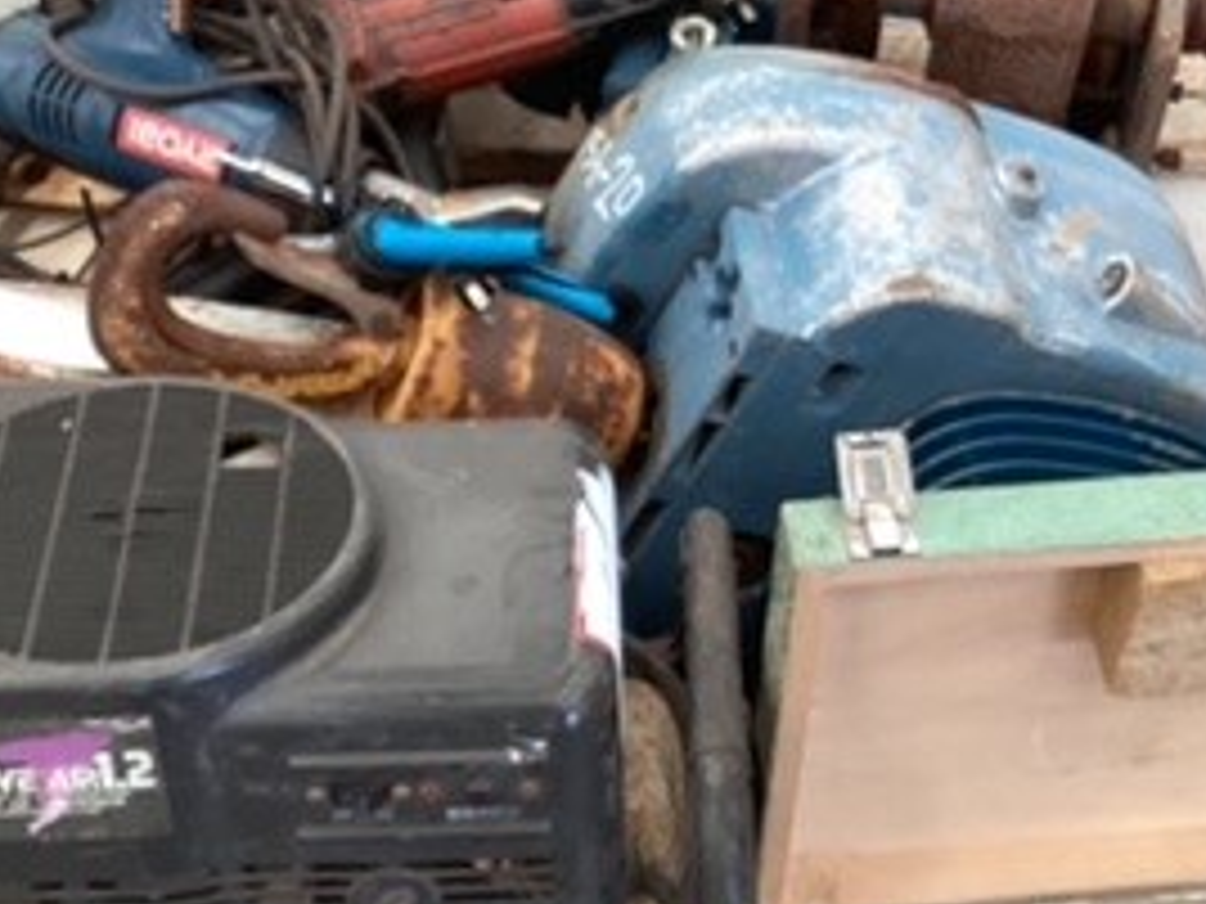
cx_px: 670
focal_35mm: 74
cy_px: 535
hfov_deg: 26.3
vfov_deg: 19.9
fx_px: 2578
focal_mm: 3.3
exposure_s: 1/50
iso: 80
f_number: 2.4
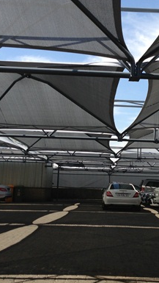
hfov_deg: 19.5
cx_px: 135
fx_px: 457
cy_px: 119
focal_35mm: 61
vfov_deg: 34.3
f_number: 2.4
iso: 50
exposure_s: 1/968
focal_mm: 4.13
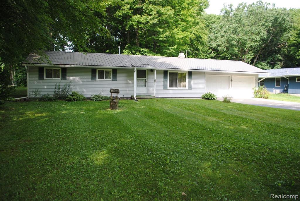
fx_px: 225
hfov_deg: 67.3
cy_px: 100
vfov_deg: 48.1
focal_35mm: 27
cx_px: 150
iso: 100
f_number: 3.5
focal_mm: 18
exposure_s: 1/125
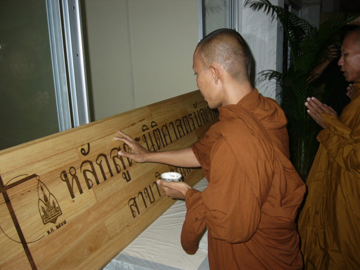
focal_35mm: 35
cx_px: 180
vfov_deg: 40.7
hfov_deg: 52.6
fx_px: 364
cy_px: 135
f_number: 2.8
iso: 100
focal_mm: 5.8
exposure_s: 1/60
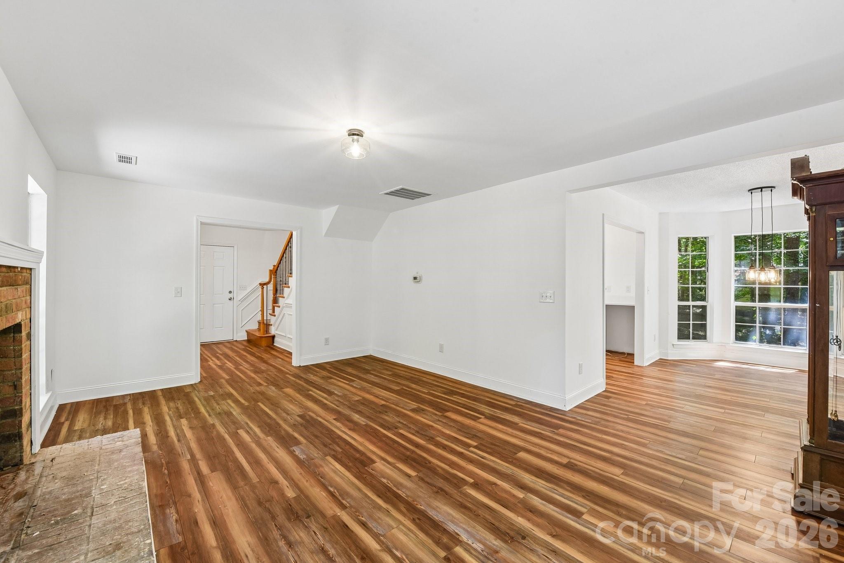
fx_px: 328
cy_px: 282
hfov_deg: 104.3
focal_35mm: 14
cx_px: 422
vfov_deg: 81.2
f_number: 11
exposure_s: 1/2.5
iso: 200
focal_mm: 14
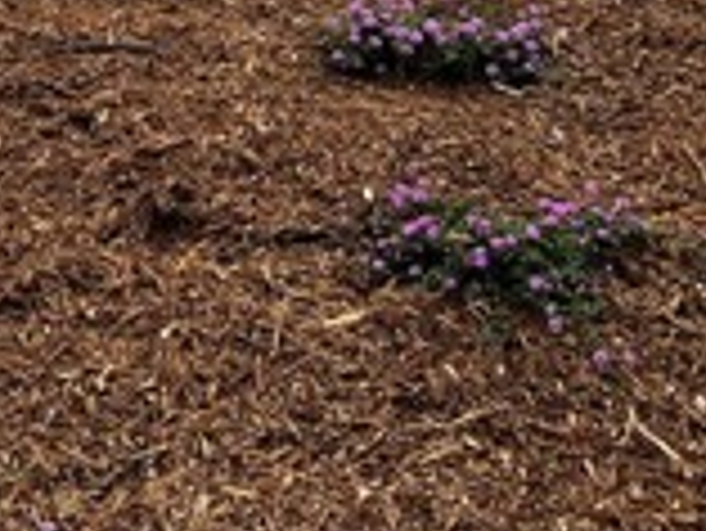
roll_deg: +1.3
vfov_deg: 13.6
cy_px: -94
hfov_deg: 18.0
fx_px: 2164
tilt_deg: +5.9
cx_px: -45
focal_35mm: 106
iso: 50
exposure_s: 1/3077
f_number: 1.5
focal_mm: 5.7
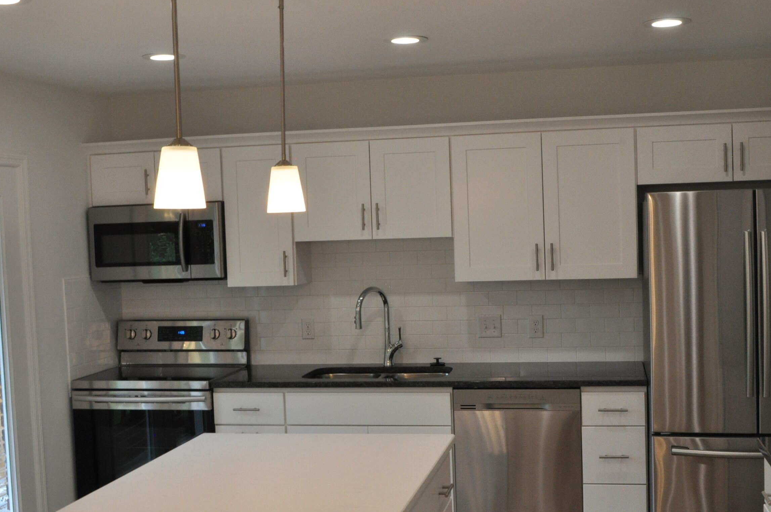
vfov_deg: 28.6
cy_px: 259
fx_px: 1005
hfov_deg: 42.0
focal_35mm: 47
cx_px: 396
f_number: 16
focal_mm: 24
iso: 800
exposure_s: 1/25
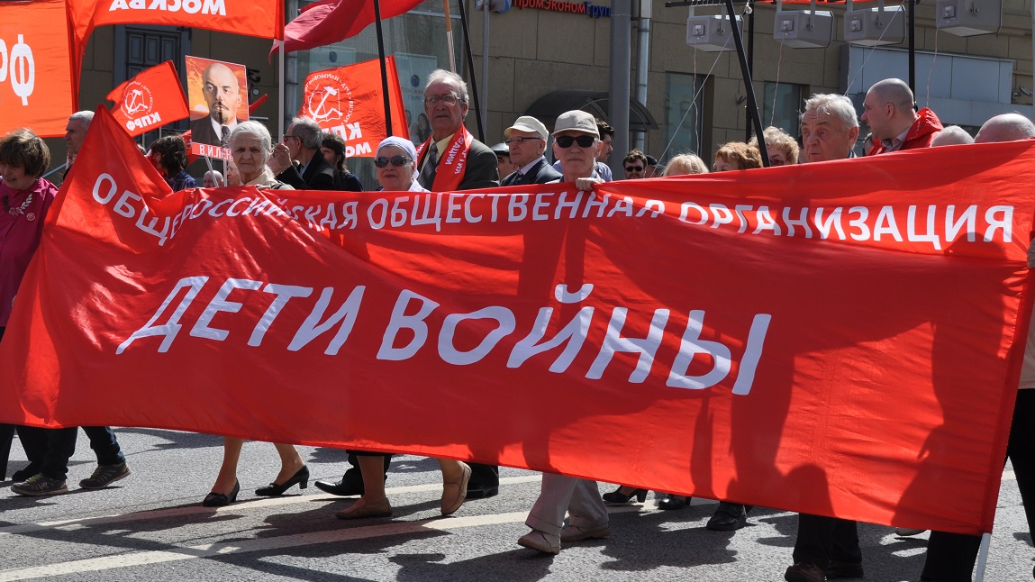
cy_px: 221
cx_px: 531
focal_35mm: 109
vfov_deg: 11.1
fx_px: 2991
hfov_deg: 19.6
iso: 200
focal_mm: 62
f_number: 10
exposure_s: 1/400
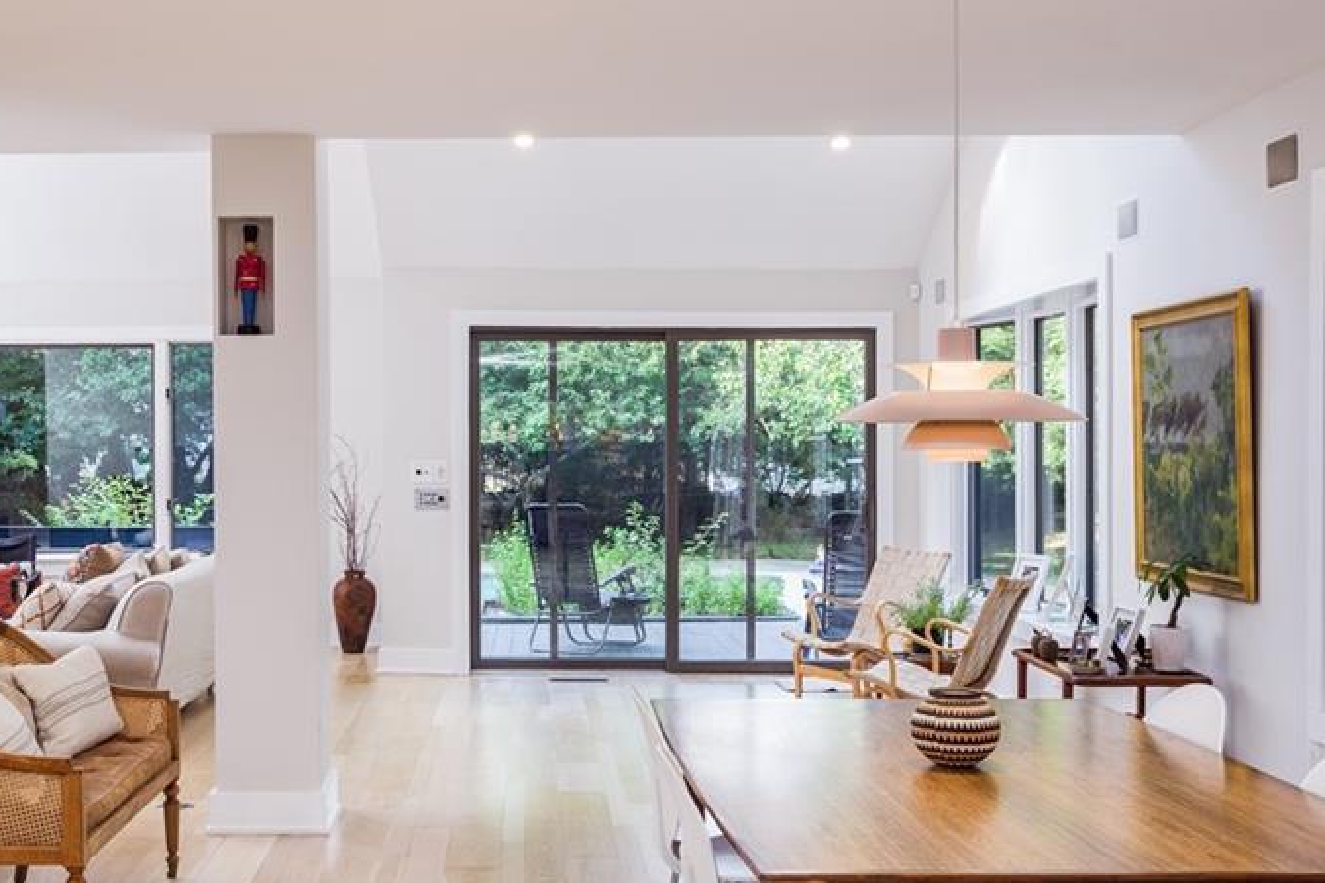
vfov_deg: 30.5
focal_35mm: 44
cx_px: 508
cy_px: 475
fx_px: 1619
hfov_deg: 44.2
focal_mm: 19.1
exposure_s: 1/7
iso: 400
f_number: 5.6
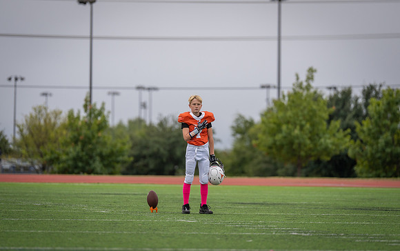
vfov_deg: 5.7
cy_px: 128
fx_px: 2504
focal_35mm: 229
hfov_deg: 9.1
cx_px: 203
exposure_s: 1/1250
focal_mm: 200
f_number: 2.8
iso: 500
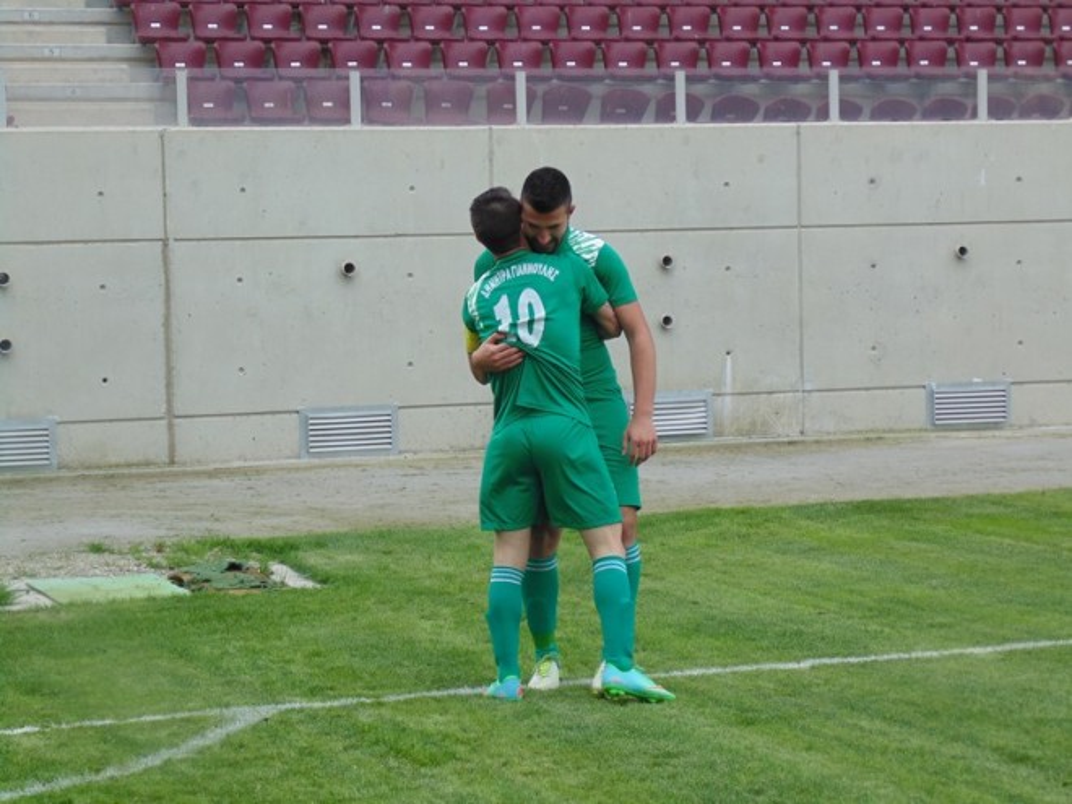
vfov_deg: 15.1
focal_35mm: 98
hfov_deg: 20.0
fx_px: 3035
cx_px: 536
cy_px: 402
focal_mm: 17.5
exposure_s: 1/200
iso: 80
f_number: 4.6
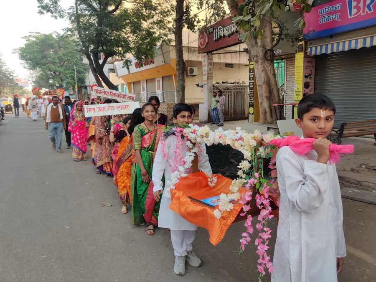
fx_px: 293
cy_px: 141
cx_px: 188
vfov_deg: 51.4
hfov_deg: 65.3
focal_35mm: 27
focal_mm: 4.75
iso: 100
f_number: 1.65
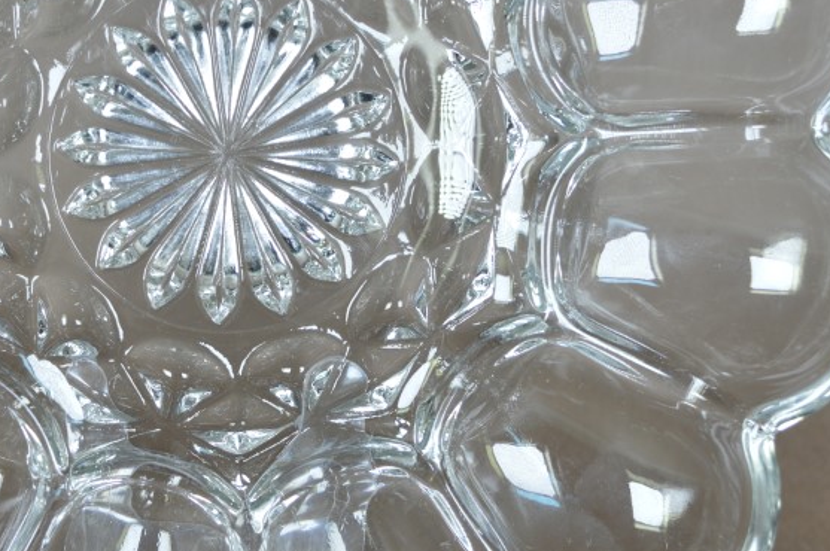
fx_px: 1953
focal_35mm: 85
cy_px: 173
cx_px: 231
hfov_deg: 23.8
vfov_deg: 16.0
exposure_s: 1/100
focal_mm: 35
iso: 100
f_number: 6.3
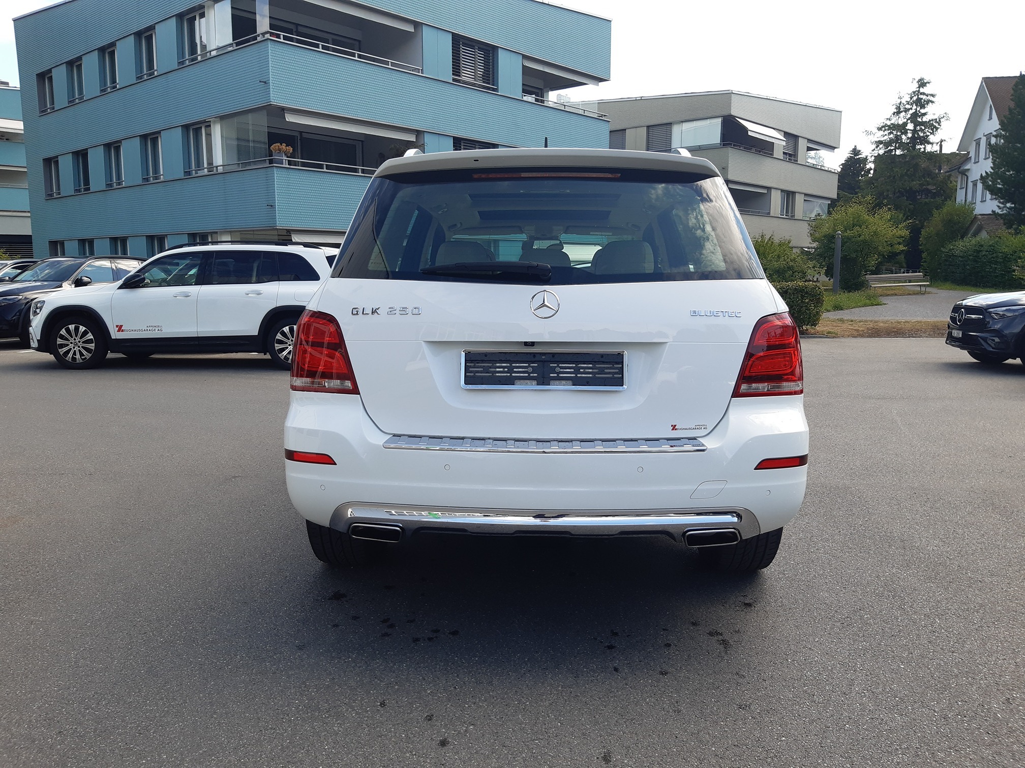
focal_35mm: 26
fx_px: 770
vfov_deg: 53.1
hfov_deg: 67.3
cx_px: 512
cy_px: 384
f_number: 1.7
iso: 40
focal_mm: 3.92
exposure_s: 1/629
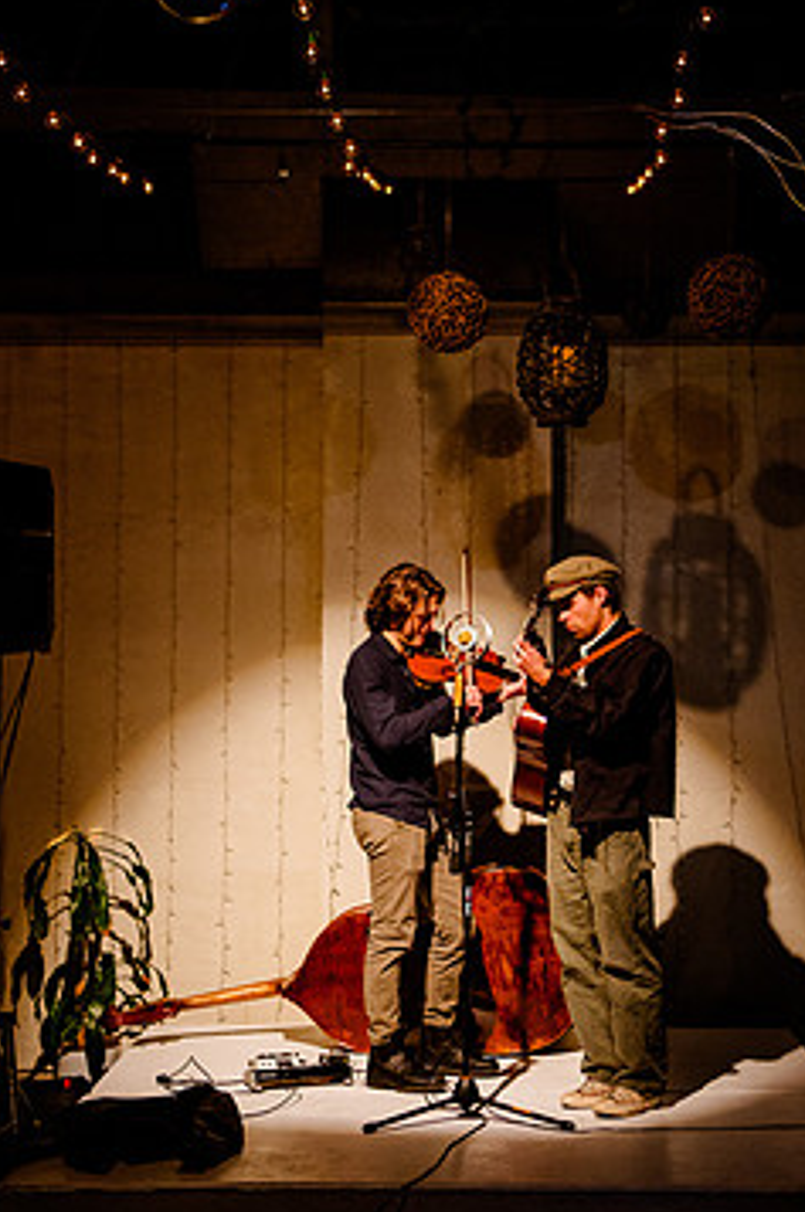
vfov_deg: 31.9
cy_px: 553
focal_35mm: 63
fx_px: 2119
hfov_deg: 21.5
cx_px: 474
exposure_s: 1/1000
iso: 4000
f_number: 2.8
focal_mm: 50
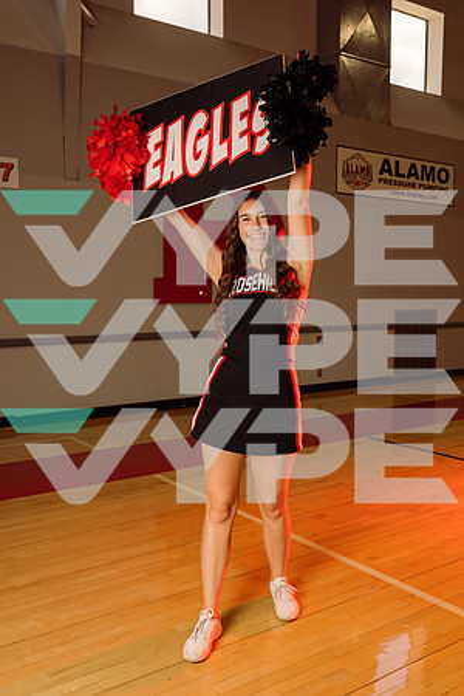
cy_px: 348
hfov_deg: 37.9
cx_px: 232
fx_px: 677
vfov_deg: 54.4
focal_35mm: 35
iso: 250
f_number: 6.3
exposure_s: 1/250
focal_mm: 35
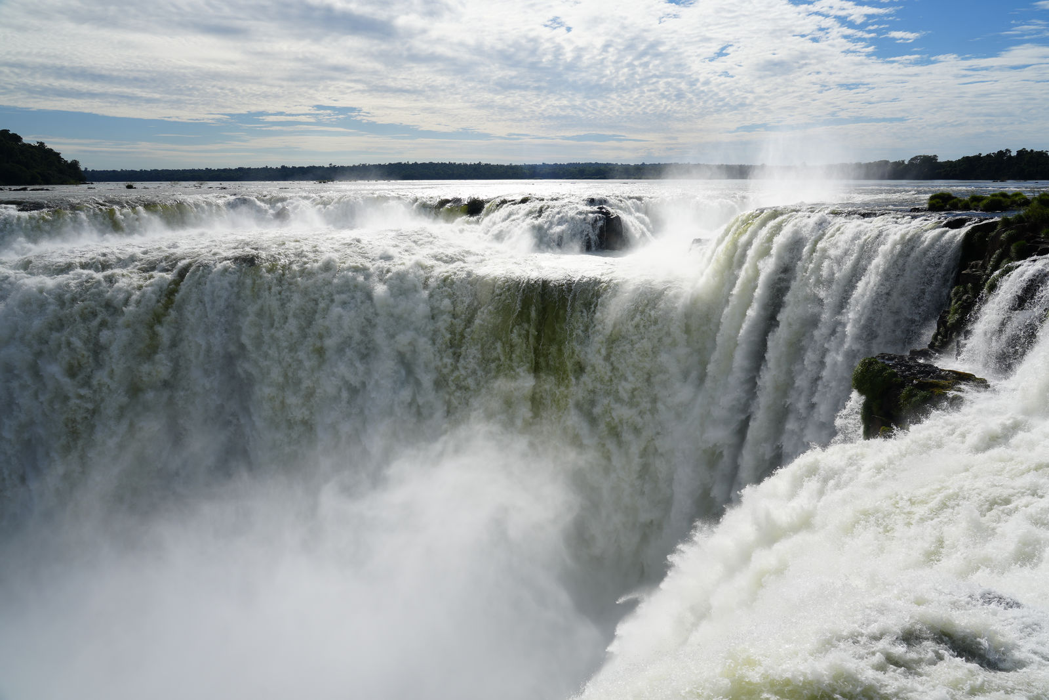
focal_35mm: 24
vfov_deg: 53.1
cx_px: 524
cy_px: 350
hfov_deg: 73.7
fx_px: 699
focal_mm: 24
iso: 100
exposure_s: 1/400
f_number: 10
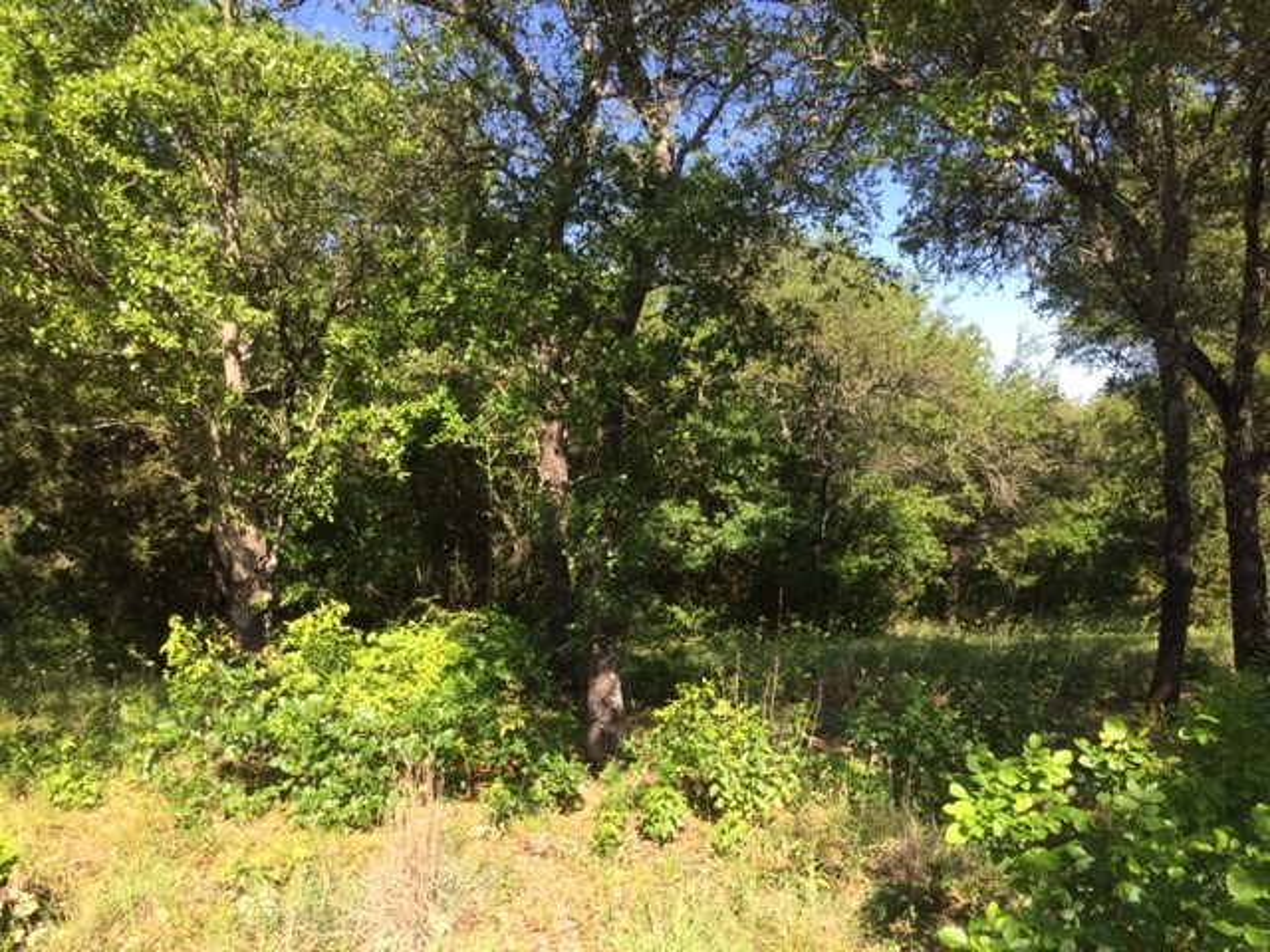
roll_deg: -0.3
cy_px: 476
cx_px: 635
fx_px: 1064
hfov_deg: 61.7
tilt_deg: -1.0
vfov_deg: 48.2
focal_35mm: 29
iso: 32
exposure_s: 1/618
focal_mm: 4.15
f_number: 2.2
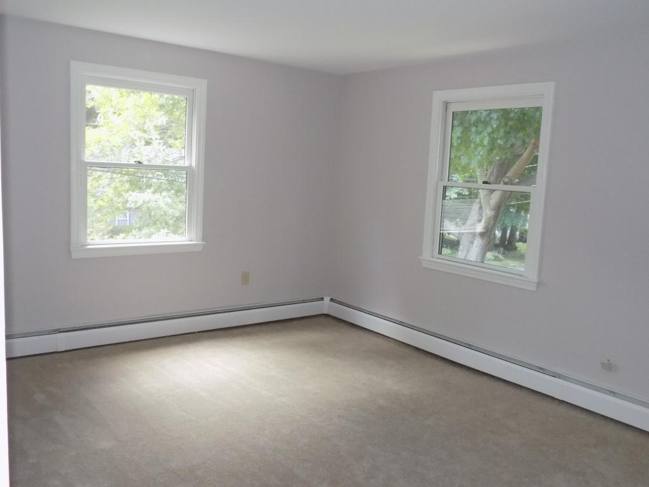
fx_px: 562
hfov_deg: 60.0
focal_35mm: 30
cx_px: 324
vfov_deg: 46.8
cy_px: 244
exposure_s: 1/30
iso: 400
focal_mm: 5.3
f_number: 3.3
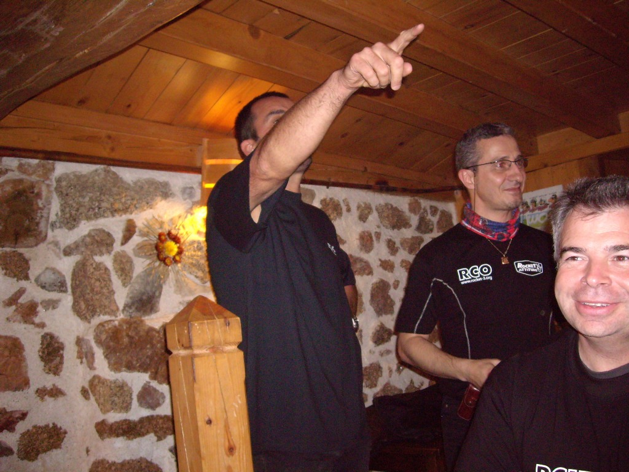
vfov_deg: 37.7
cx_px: 314
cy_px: 236
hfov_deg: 49.0
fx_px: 690
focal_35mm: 38
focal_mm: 6.2
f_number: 2.7
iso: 400
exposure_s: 1/40
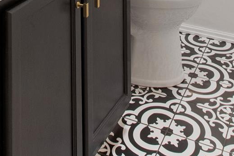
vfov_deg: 17.2
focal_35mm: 59
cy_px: -150
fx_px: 383
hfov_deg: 33.9
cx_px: 101
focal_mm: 10
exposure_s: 1/4
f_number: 8
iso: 800
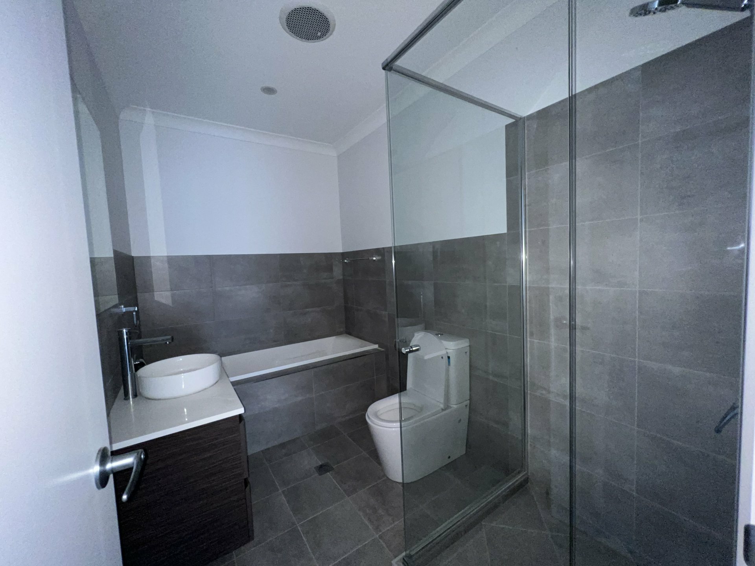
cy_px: 283
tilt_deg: -4.3
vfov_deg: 89.9
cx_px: 378
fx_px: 284
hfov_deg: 106.2
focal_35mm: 13
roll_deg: +2.0
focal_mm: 1.57
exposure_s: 1/45
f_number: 1.8
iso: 200
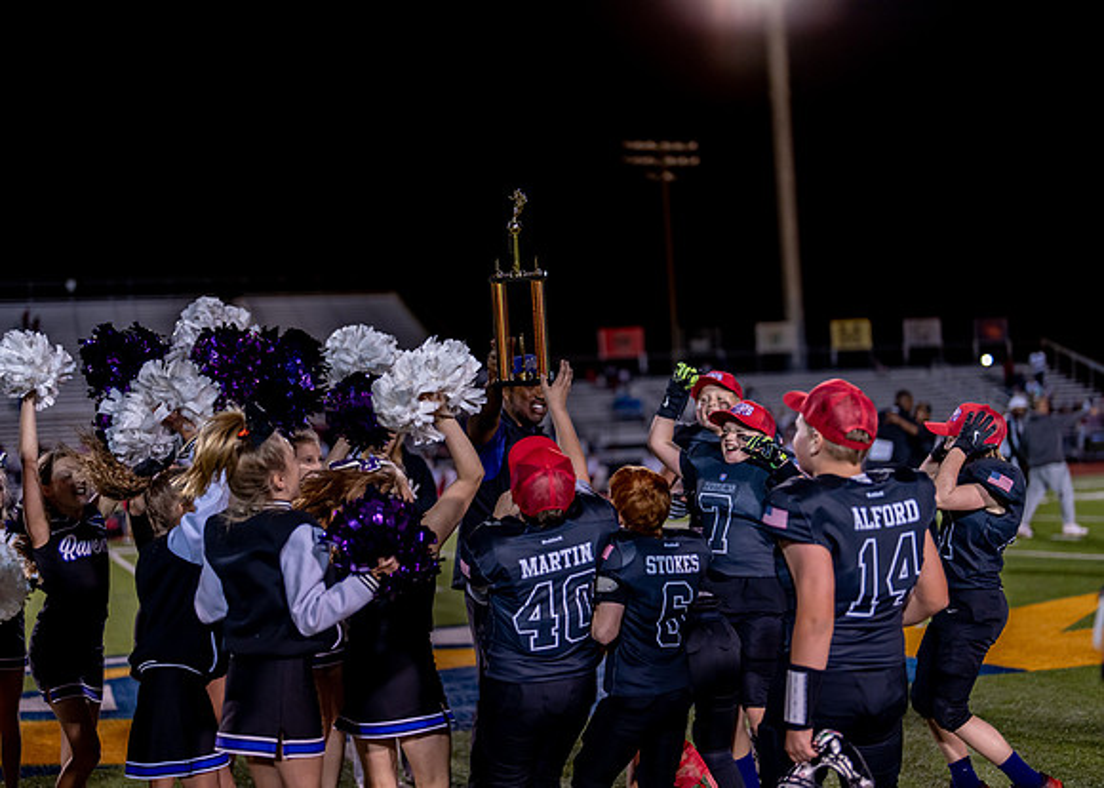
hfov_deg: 37.2
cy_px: 394
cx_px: 552
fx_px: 1642
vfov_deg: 27.0
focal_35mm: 52
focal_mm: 50
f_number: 1.2
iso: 500
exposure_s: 1/1000
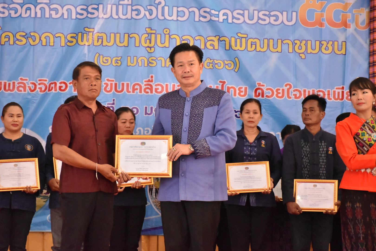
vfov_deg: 12.2
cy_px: 126
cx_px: 188
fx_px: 1175
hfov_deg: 18.2
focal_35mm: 112
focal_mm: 75
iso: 4000
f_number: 5
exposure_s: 1/250
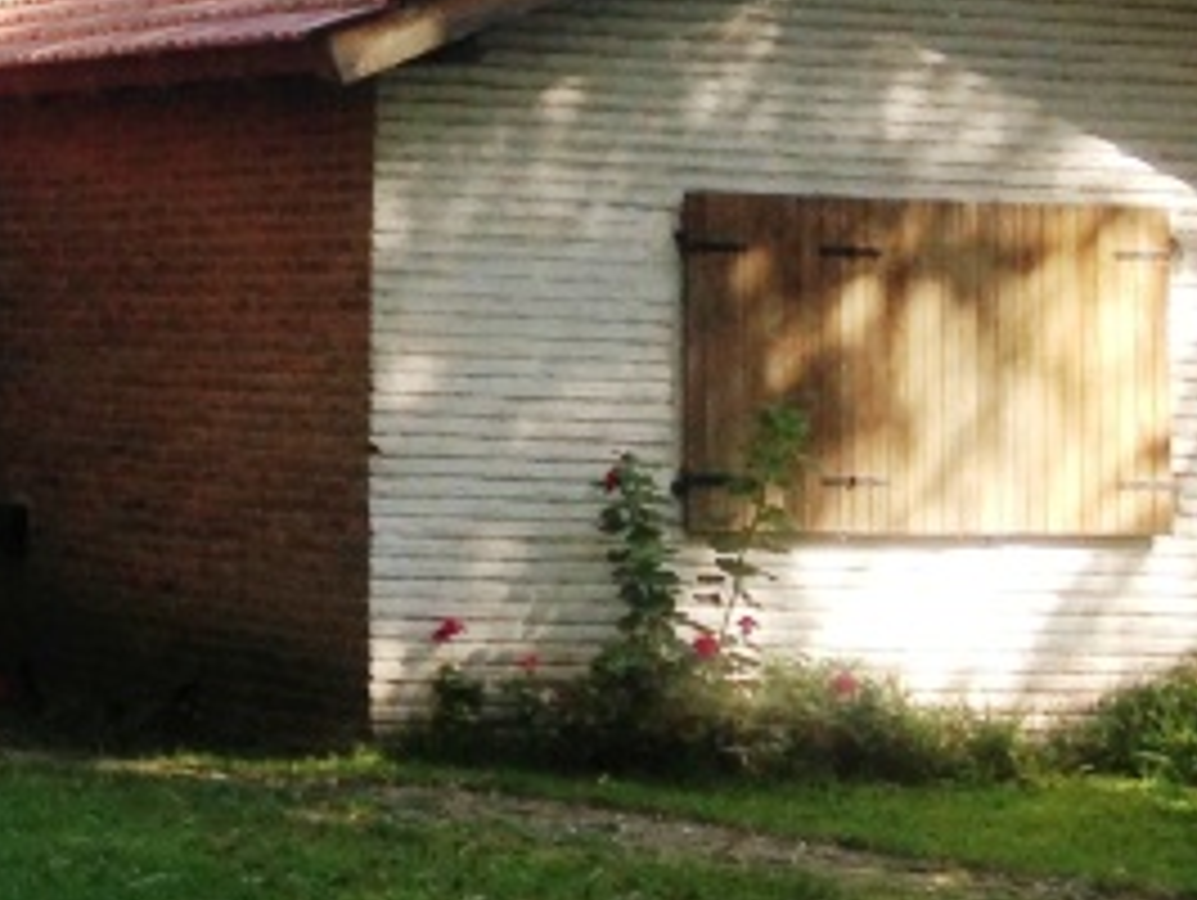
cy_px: 184
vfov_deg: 11.6
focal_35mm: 127
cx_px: -814
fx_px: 4396
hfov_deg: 14.1
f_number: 2.4
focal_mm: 4.13
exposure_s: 1/279
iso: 50
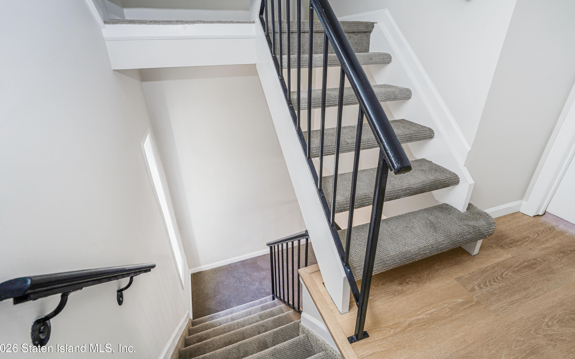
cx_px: 283
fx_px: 266
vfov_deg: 67.9
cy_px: 167
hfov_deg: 94.4
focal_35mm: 17
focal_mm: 16
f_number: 4
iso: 50
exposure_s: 1/30
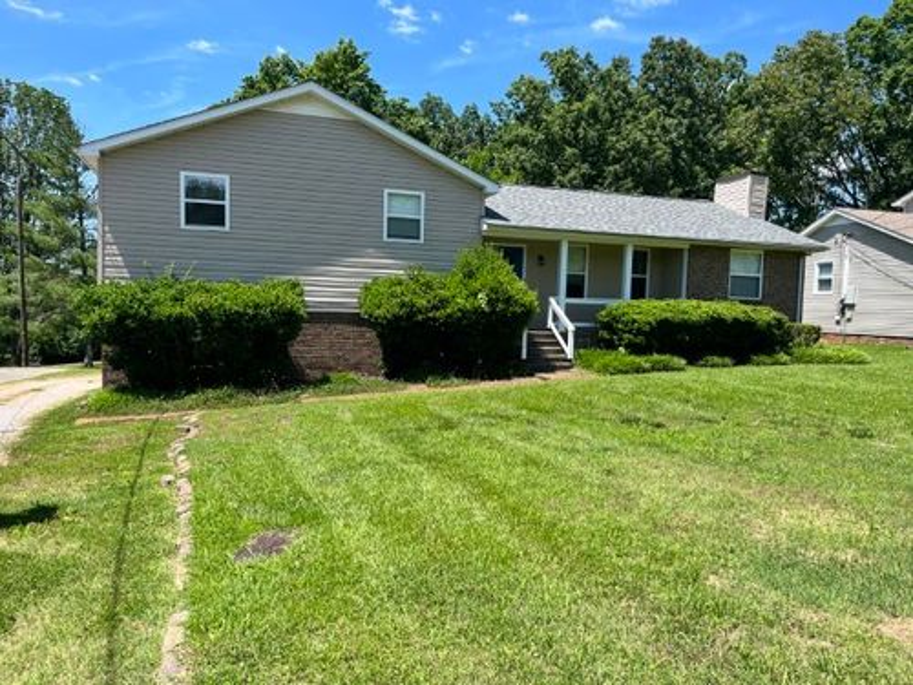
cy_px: 342
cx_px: 456
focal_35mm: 26
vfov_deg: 53.1
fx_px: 686
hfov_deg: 67.3
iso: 50
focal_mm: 5.1
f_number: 1.6
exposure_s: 1/2062
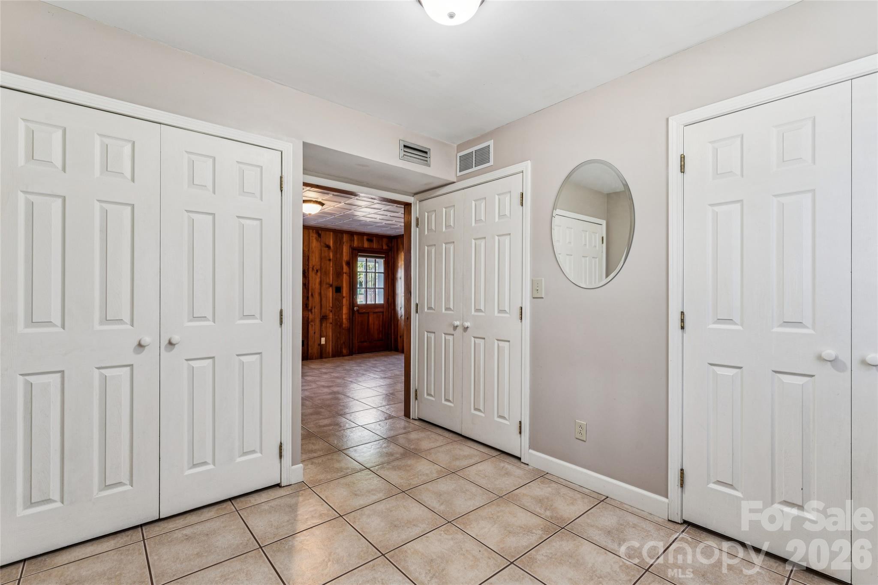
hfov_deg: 95.7
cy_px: 292
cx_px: 439
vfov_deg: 72.7
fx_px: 397
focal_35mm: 16
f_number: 9
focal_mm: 16.3
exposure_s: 1/2.5
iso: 100
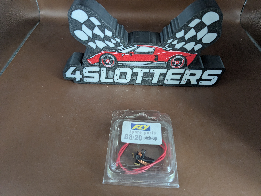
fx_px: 204
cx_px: 130
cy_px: 98
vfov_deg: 51.4
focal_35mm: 27
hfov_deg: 65.3
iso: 283
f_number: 1.73
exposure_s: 1/99.9
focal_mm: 4.38
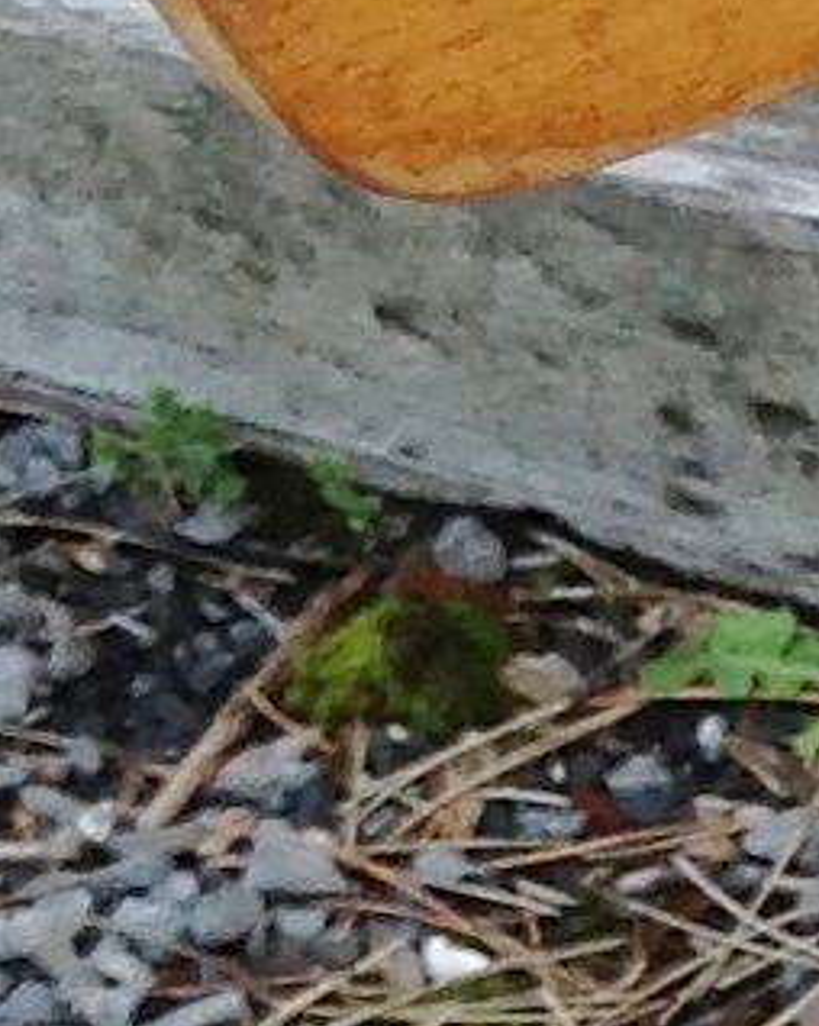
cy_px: 2013
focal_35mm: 278
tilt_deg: -55.7
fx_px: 8431
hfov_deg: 5.1
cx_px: 2860
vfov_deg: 6.7
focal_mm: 4.28
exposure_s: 1/151
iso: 50
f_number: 2.4
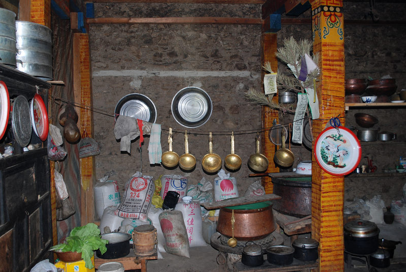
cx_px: 203
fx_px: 373
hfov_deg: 57.2
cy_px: 136
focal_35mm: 33
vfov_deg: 40.1
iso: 200
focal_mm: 22
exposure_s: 1
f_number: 4
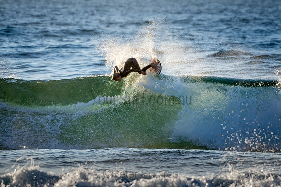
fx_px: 5093
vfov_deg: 2.1
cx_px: 150
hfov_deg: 3.2
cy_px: 87
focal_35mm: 652
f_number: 5.6
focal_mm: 400
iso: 450
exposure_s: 1/1250
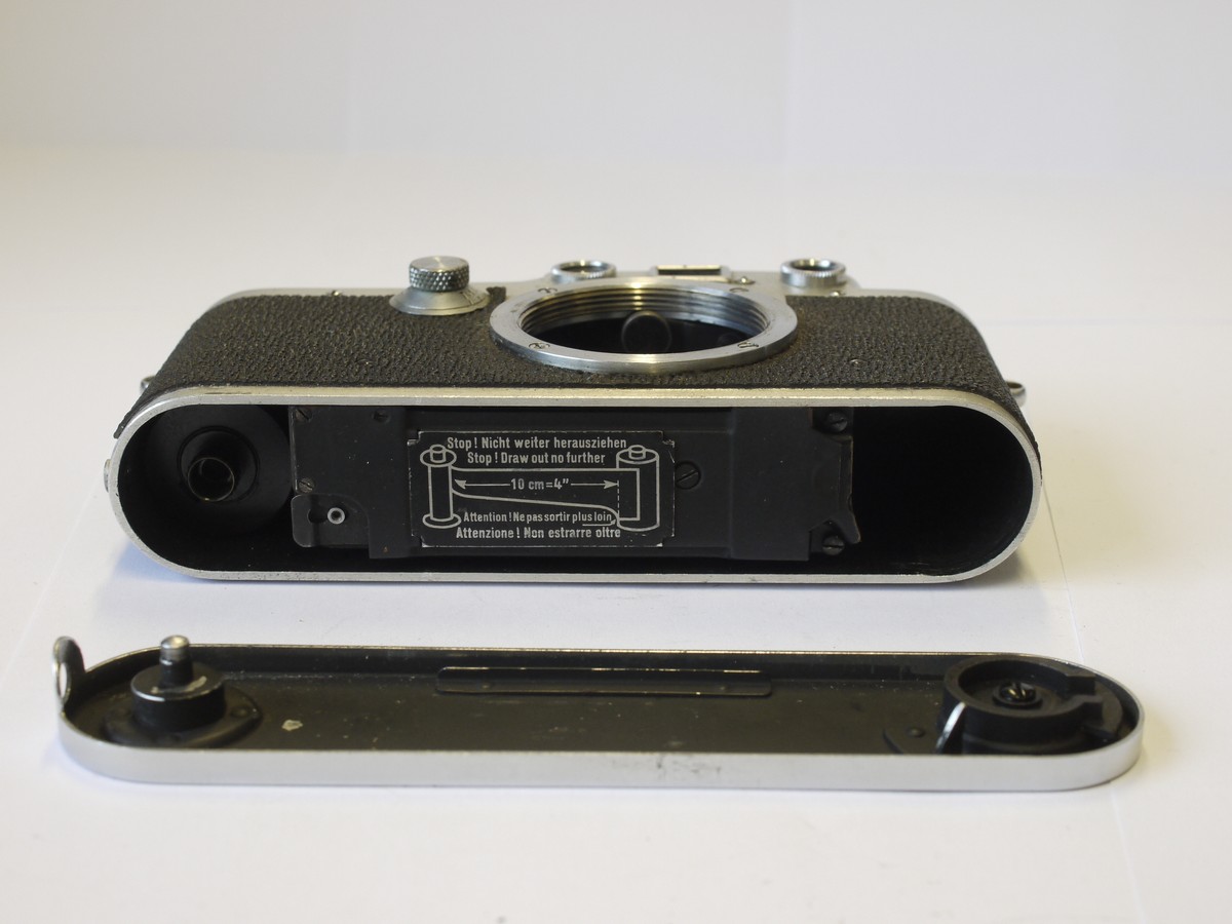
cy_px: 462
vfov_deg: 24.4
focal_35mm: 60
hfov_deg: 32.2
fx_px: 2135
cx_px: 616
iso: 400
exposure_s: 1/30
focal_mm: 30
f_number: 8
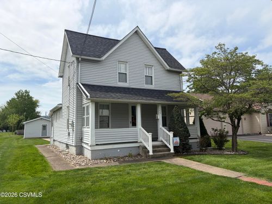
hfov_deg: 67.3
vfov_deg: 53.1
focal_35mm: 26
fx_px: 204
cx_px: 136
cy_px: 102
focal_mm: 5.96
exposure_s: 1/4950
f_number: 1.6
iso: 50
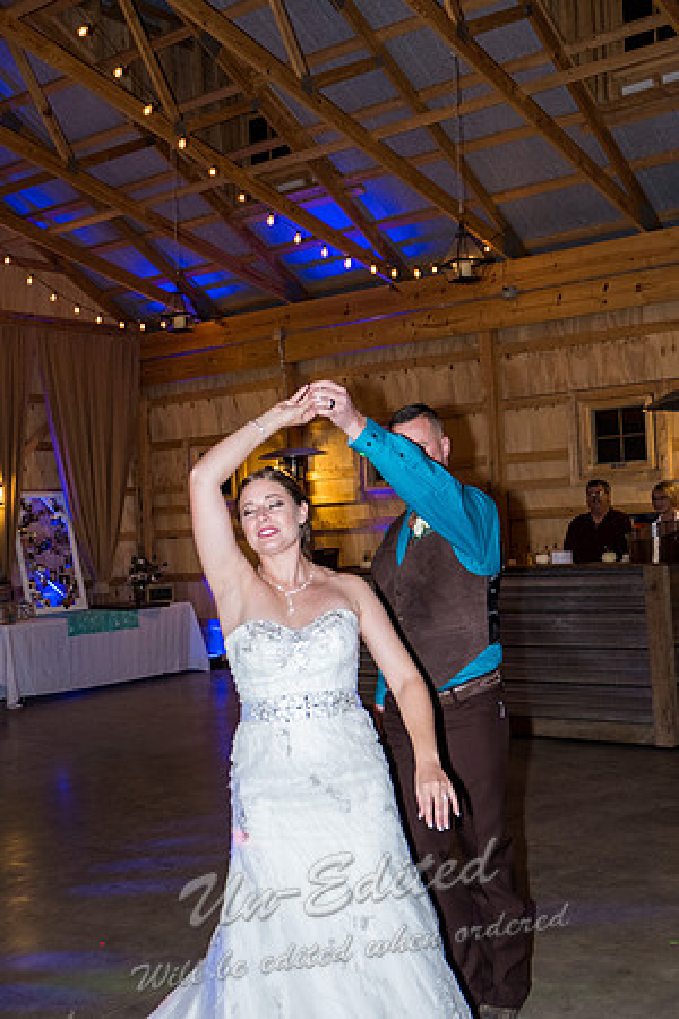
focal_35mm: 40
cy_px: 510
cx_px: 340
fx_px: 1132
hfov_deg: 33.4
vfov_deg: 48.5
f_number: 3.2
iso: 1600
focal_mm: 26.5
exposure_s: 1/200
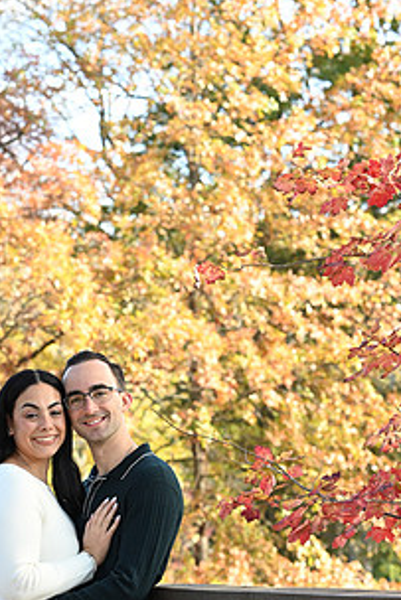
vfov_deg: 12.6
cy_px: 495
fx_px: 2703
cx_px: 76
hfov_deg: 8.5
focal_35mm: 162
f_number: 5.6
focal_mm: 85
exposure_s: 1/160
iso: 320
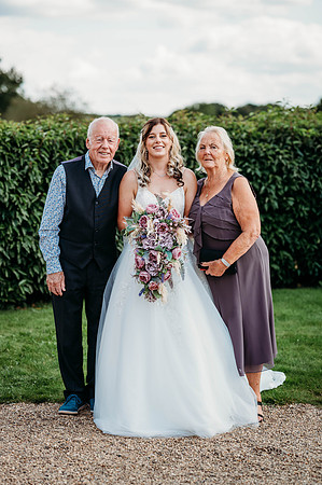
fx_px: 1143
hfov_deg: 16.0
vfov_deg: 23.9
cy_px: 242
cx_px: 161
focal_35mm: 85
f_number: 2.5
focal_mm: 85
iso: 100
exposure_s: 1/1000
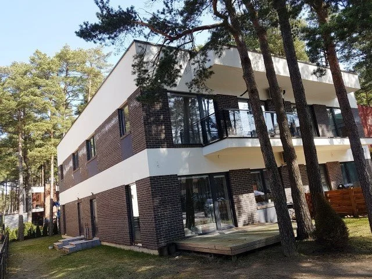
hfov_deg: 67.3
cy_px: 140
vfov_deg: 53.1
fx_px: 279
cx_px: 186
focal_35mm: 26
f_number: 1.7
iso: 40
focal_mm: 4.2
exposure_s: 1/556
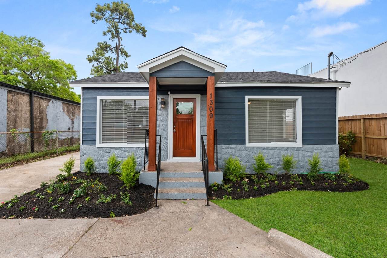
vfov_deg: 77.4
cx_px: 194
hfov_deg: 100.4
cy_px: 129
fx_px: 161
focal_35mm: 15
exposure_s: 1/125
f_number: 9
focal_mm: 15
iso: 250
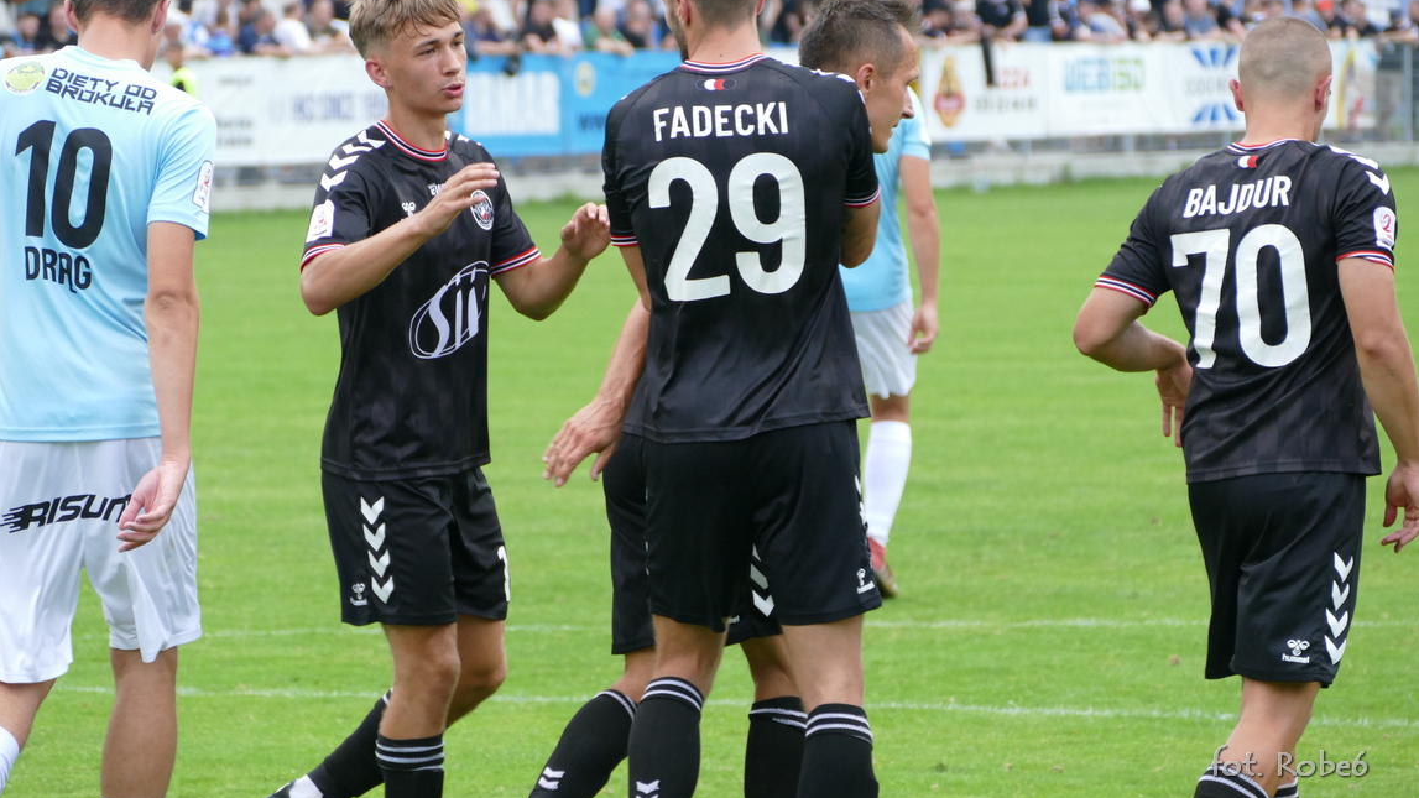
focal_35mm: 273
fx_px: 10271
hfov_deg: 7.9
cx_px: 709
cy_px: 327
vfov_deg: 4.4
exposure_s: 1/500
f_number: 4
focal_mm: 94.66
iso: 500
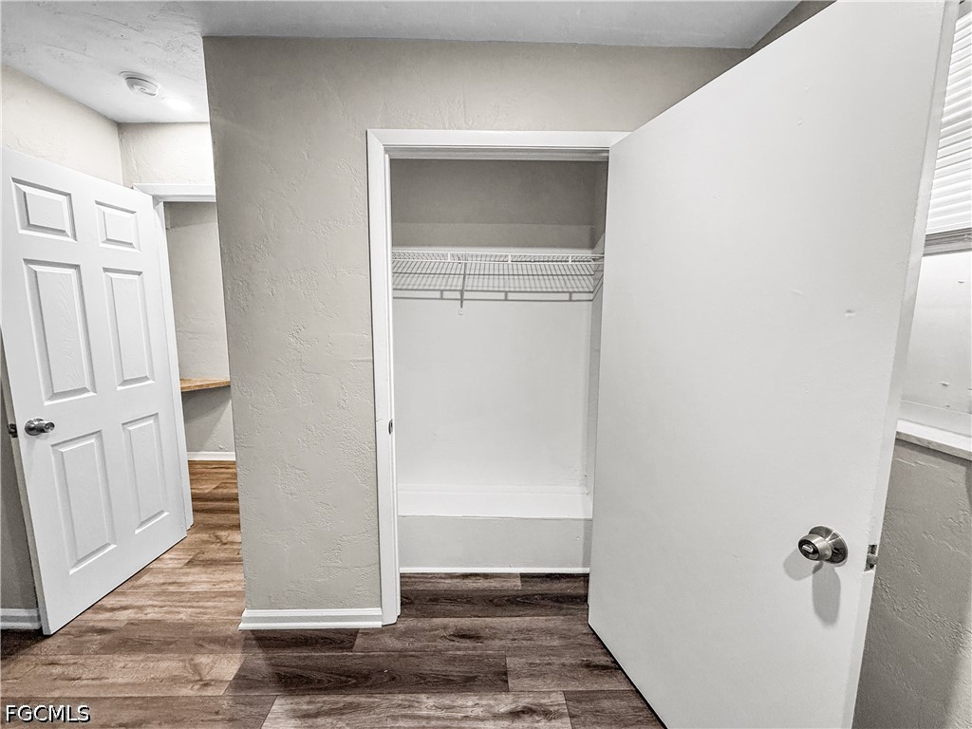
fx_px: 393
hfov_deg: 102.1
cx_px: 486
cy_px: 364
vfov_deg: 85.7
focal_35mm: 14
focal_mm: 2.22
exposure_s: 1/60
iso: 250
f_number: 2.2
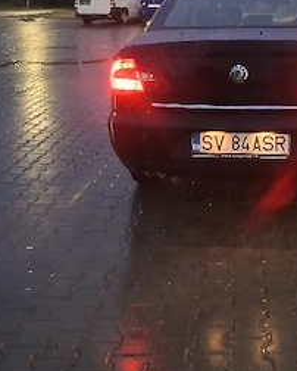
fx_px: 637
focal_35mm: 58
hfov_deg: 25.7
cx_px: 243
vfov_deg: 31.4
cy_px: 62
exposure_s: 1/20
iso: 640
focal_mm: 4.69
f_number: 1.8
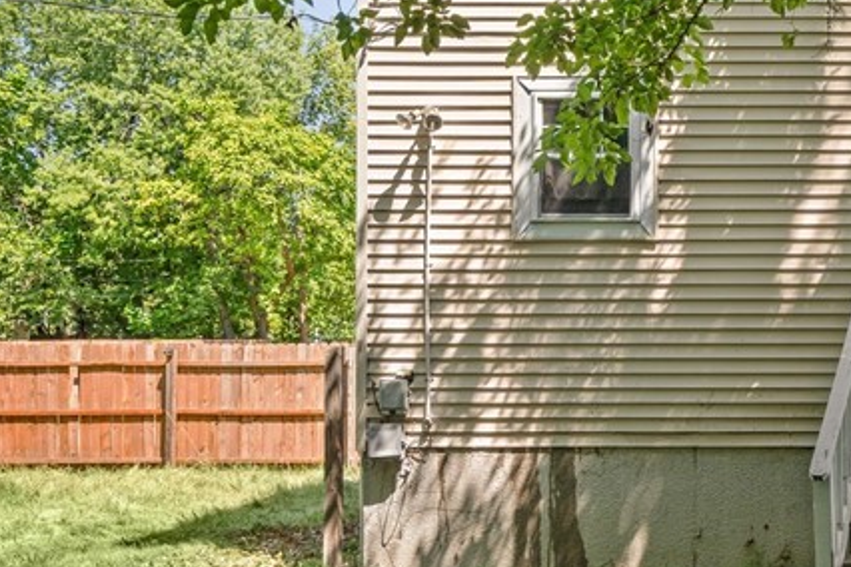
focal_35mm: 56
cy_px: 213
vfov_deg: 24.1
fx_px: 1324
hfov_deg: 31.4
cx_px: 952
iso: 250
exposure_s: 1/40
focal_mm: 22
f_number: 9
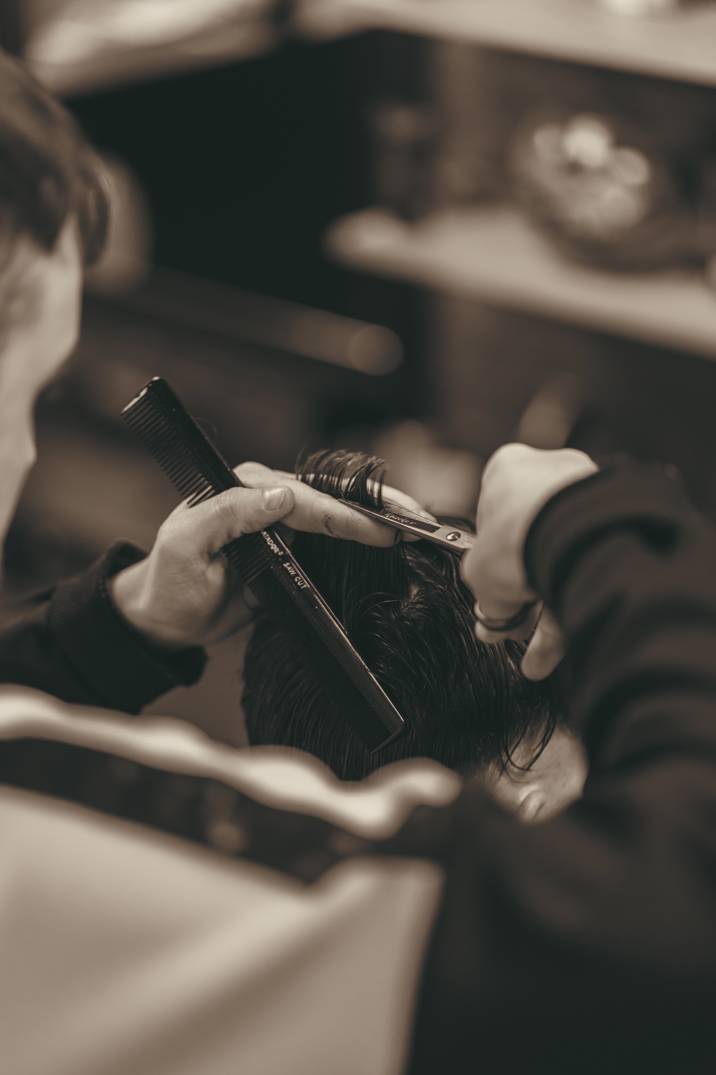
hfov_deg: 16.1
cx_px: 358
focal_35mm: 85
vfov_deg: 23.9
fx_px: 2536
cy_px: 538
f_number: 1.8
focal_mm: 85
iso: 400
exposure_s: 1/100
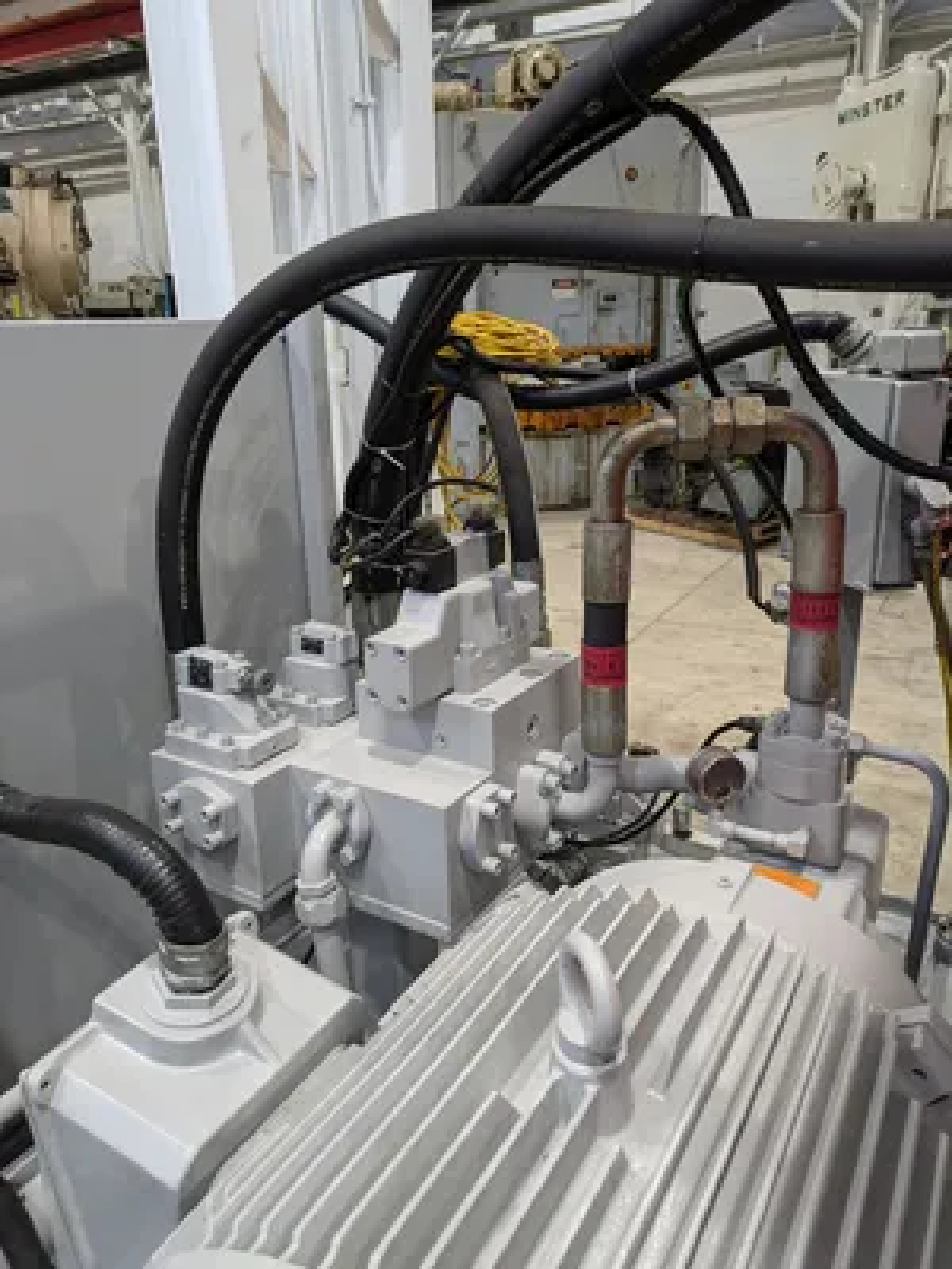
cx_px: 476
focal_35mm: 25
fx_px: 917
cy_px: 634
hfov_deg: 54.9
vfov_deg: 69.4
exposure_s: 1/24
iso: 56
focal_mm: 5.43
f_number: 1.89
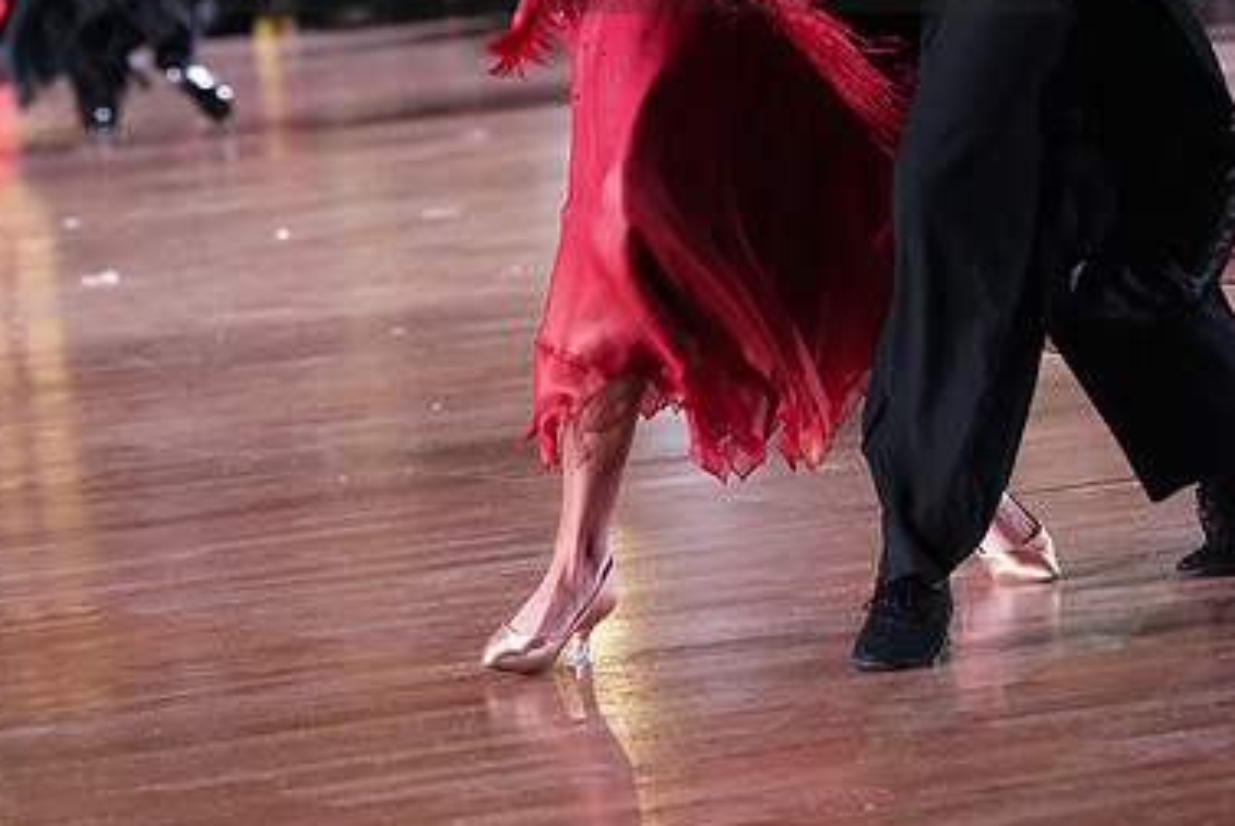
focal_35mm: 249
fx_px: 8548
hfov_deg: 8.3
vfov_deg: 5.5
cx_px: 611
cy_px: -95
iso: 10000
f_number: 5
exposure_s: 1/400
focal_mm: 162
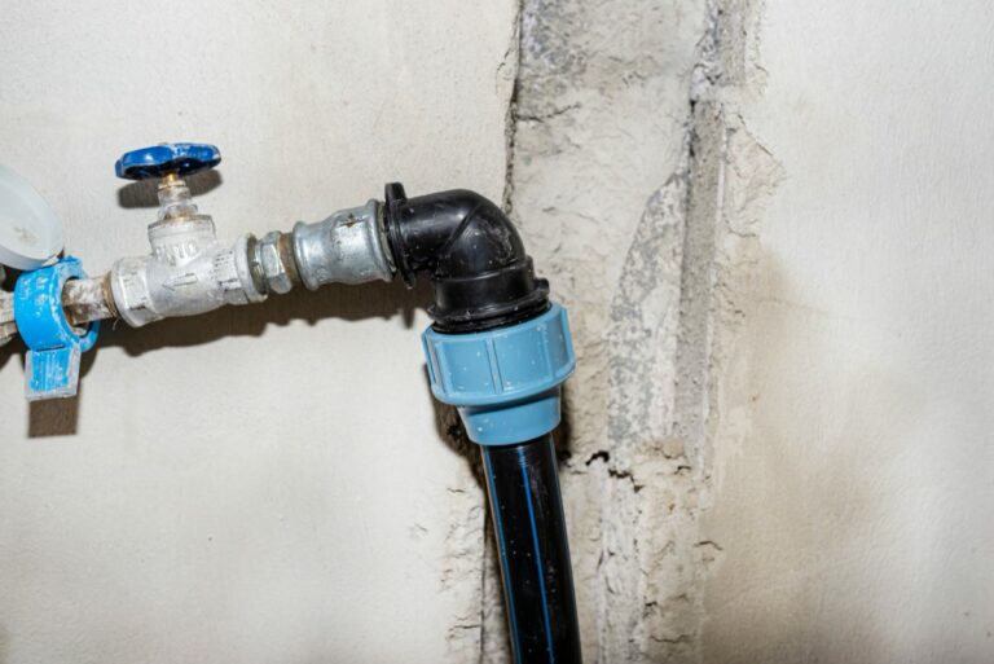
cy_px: 332
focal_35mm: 35
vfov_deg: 37.9
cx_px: 497
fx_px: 967
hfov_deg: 54.4
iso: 100
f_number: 6.3
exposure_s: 1/60
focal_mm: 35
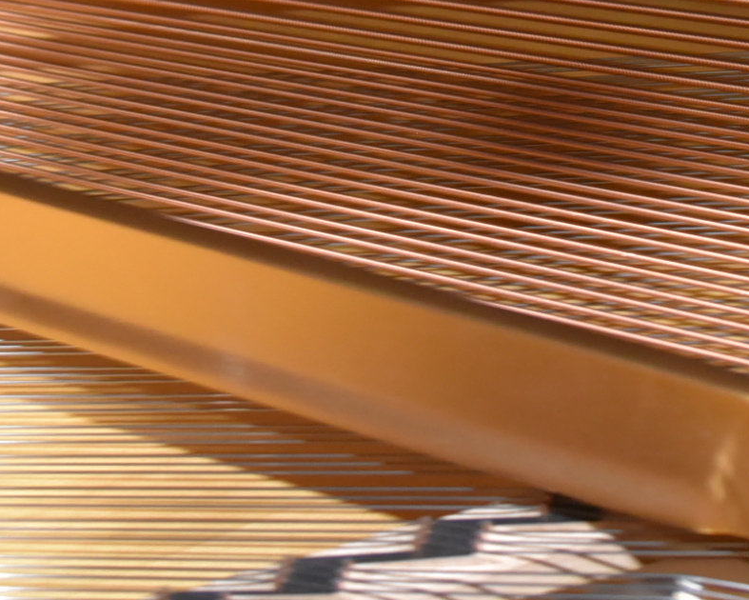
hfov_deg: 15.4
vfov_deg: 12.6
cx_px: 821
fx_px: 2705
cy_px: 70
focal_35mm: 122
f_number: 4
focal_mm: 34
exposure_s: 1/60
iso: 3200
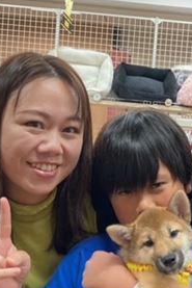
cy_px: 166
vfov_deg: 31.8
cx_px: 165
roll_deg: -4.2
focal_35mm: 63
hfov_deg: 21.2
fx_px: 503
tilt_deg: -3.2
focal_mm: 3.99
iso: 125
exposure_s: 1/60
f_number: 1.8
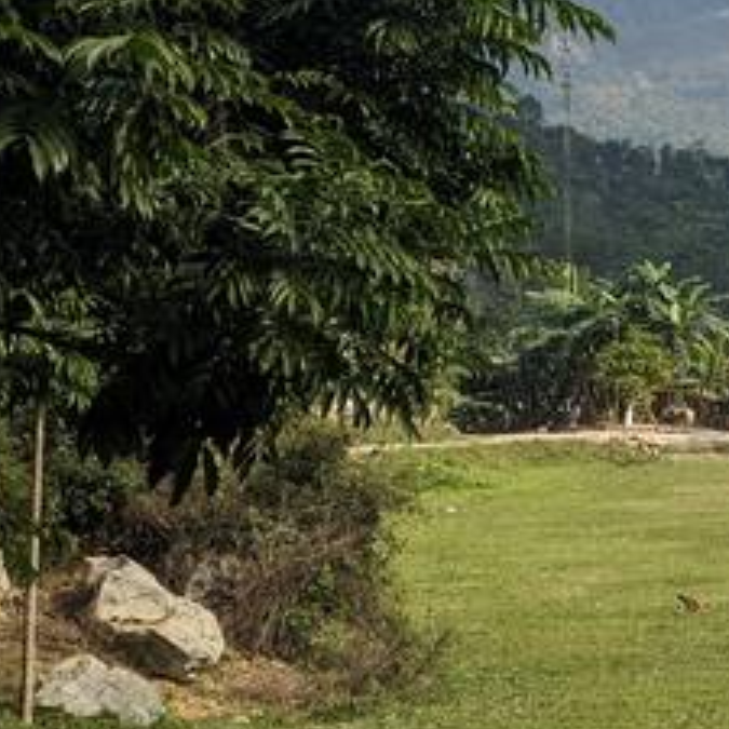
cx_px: 1192
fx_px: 2025
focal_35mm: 85
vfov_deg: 20.4
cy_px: 343
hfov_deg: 17.6
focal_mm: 4.38
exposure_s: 1/3356
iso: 67
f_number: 1.73
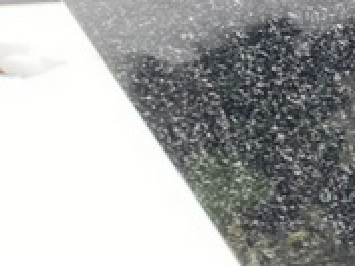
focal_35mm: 118
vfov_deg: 12.1
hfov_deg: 13.4
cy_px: -115
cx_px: 789
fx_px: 1210
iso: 100
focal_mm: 4.25
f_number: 1.8
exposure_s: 1/121
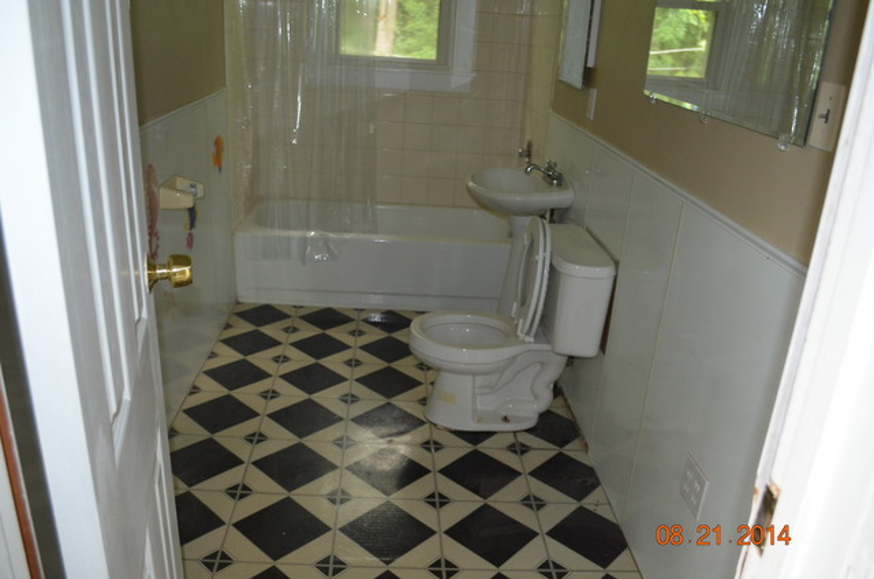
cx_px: 437
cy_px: 290
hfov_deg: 62.0
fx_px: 727
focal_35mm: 30
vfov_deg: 43.4
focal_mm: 20
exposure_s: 1/60
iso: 1250
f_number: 3.8
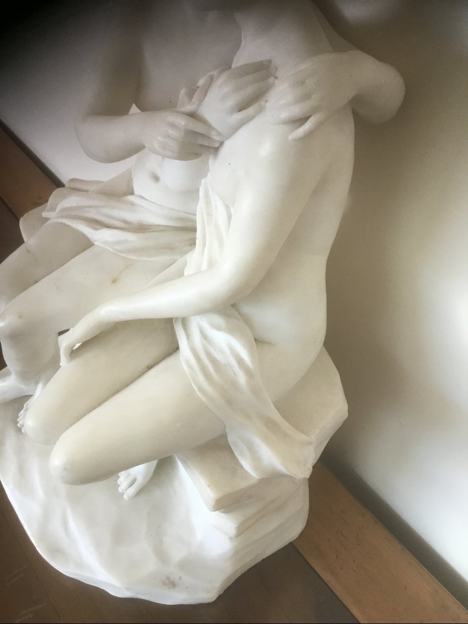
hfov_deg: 45.4
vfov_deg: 58.4
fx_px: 559
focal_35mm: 31
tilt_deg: -46.7
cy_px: 312
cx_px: 234
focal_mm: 3.3
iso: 64
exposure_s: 1/33
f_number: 2.4
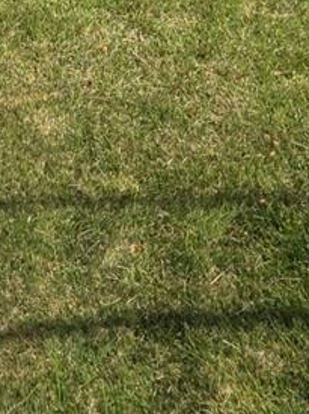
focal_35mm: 126
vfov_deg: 14.3
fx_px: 1502
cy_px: -266
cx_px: 79
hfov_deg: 11.7
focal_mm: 5.4
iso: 80
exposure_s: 1/10000
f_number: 1.8
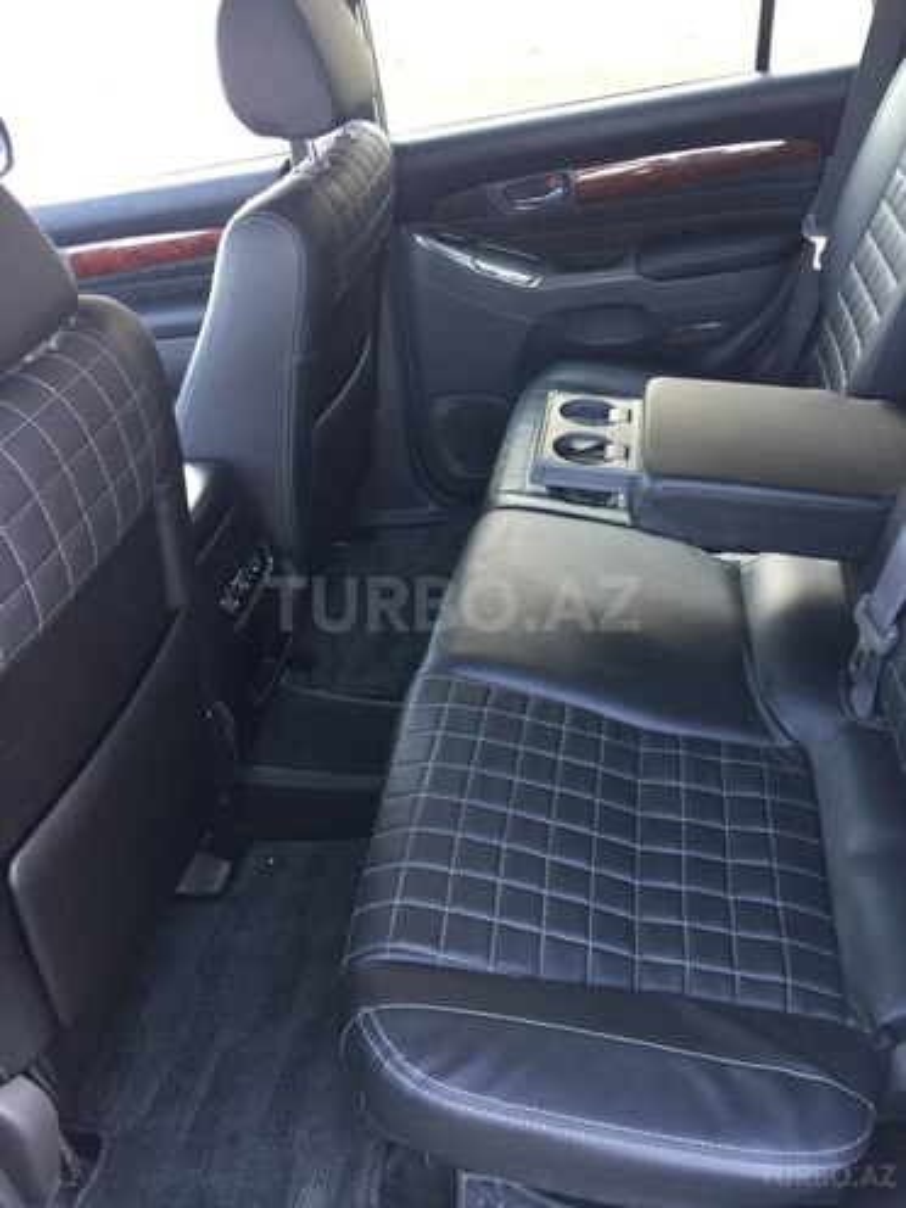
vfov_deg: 61.7
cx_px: 453
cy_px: 604
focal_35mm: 29
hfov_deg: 48.2
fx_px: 1012
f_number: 2.2
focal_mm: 4.15
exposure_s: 1/33
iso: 64
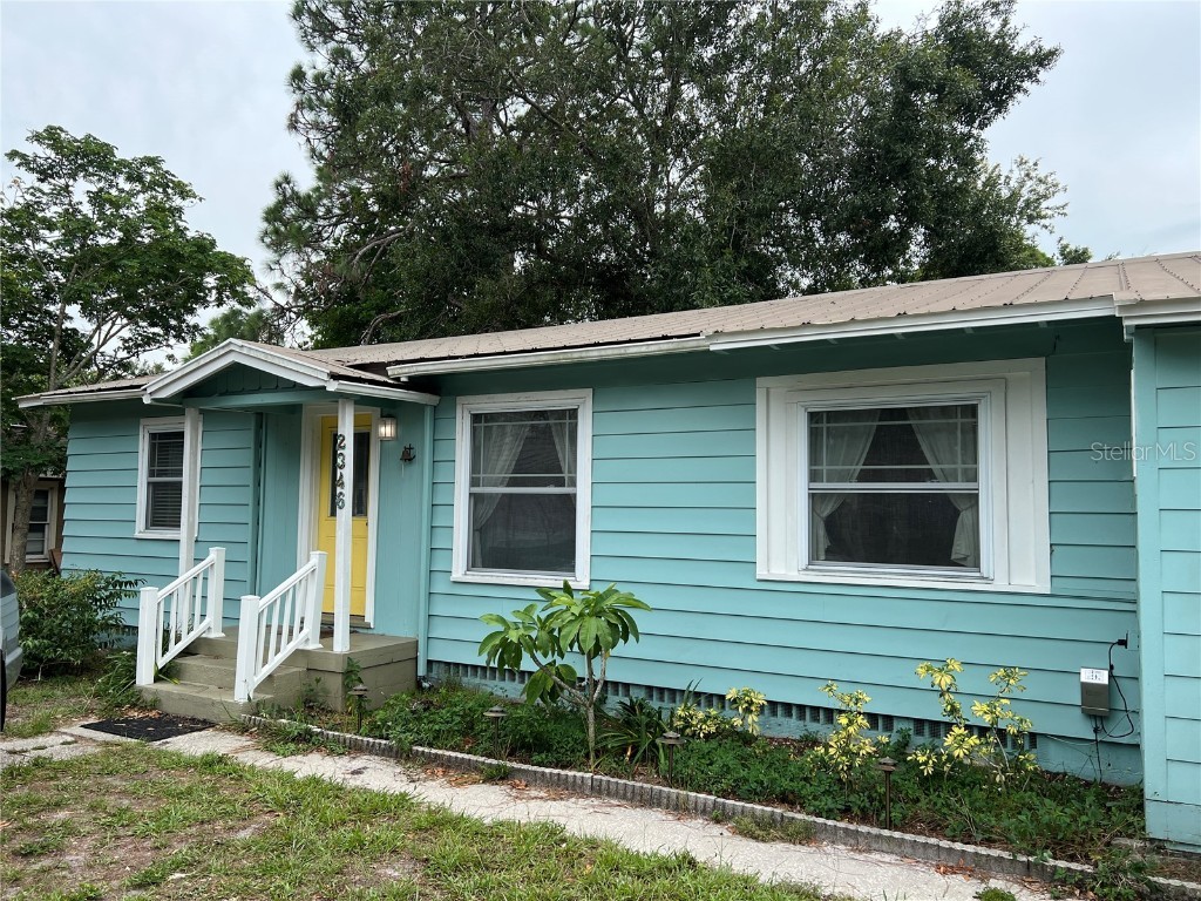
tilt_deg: +2.3
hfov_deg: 67.3
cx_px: 600
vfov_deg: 53.1
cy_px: 450
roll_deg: -0.8
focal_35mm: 26
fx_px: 902
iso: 50
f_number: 1.5
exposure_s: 1/1808
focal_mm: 5.7
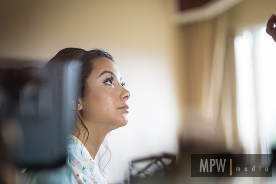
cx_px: 138
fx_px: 644
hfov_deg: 24.2
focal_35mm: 84
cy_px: 92
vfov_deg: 16.3
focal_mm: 56
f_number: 1.2
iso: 320
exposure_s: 1/125
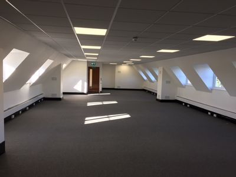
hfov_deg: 61.7
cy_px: 88
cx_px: 118
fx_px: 198
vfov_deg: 48.2
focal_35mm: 29
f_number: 2.2
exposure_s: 1/100
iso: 40
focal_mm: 4.15
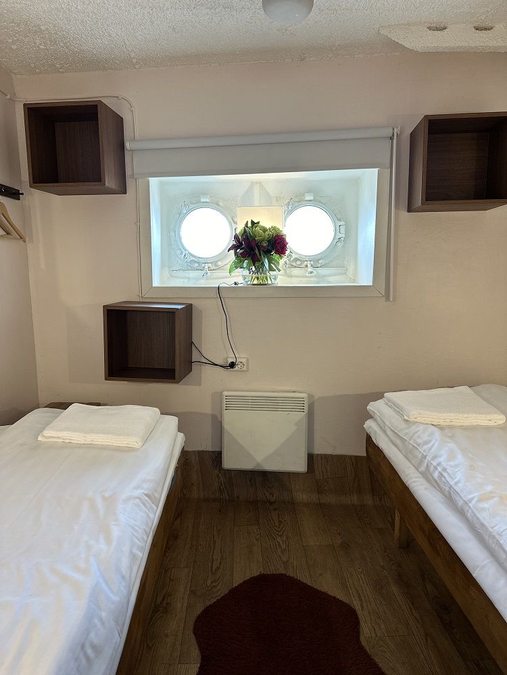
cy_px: 338
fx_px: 469
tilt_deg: -7.9
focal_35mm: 24
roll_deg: -1.3
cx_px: 254
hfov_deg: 56.8
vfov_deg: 71.6
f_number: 1.78
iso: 125
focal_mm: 6.86
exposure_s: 1/50
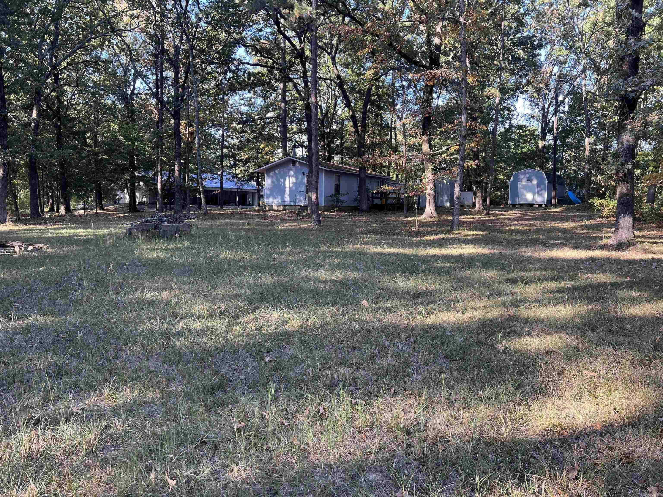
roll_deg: -1.5
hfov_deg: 67.3
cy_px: 248
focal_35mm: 26
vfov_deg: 53.1
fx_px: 498
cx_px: 332
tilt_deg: -5.9
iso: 50
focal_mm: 5.7
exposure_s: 1/193
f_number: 1.5
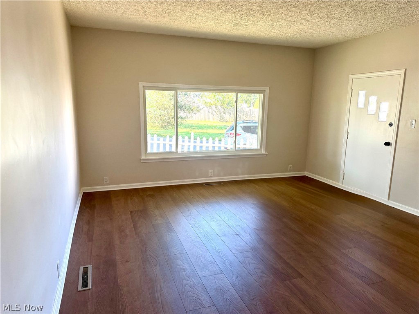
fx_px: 291
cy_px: 157
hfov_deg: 71.6
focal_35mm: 24
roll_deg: -0.2
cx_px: 210
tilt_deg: -10.1
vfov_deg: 56.8
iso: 200
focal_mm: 6.76
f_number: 1.78
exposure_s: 1/229
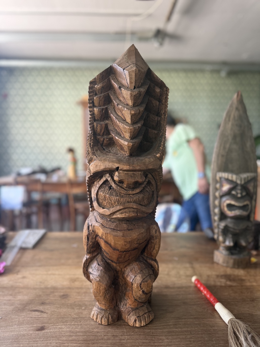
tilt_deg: -5.3
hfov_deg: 56.8
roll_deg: -1.2
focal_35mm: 24
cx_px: 130
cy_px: 174
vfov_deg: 71.6
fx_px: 240
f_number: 1.78
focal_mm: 6.76
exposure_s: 1/60
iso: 250
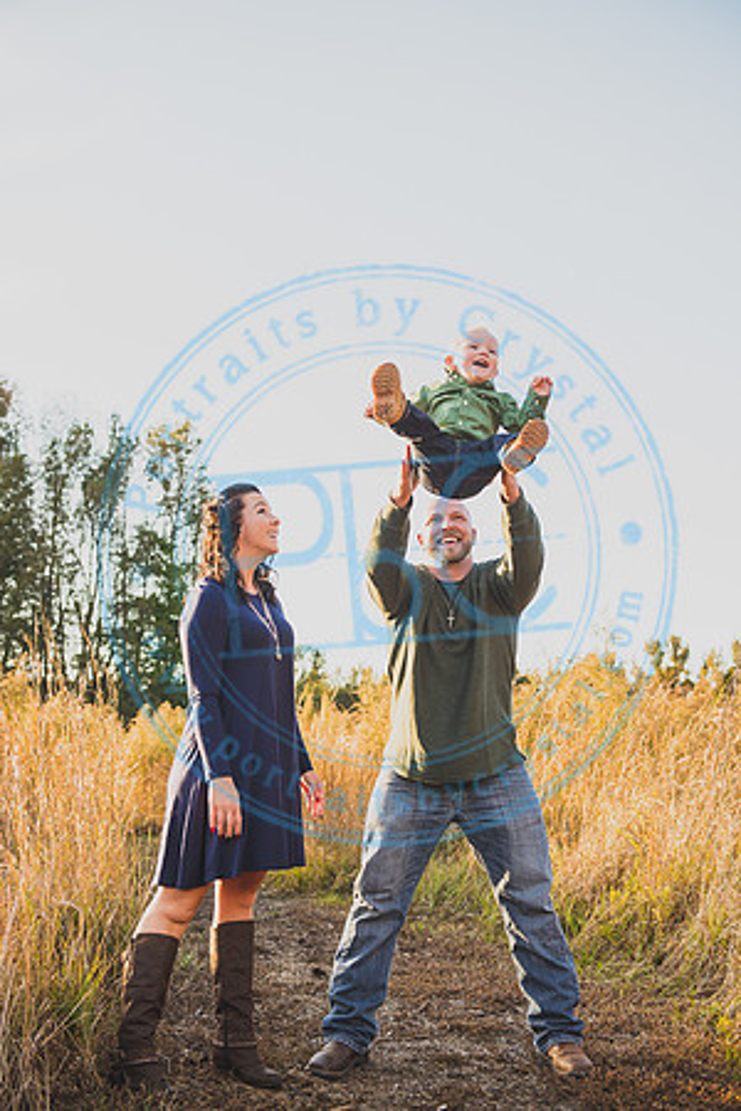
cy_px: 556
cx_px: 370
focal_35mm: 45
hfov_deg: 29.9
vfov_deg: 43.6
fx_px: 1389
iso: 200
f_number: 4
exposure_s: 1/200
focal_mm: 45
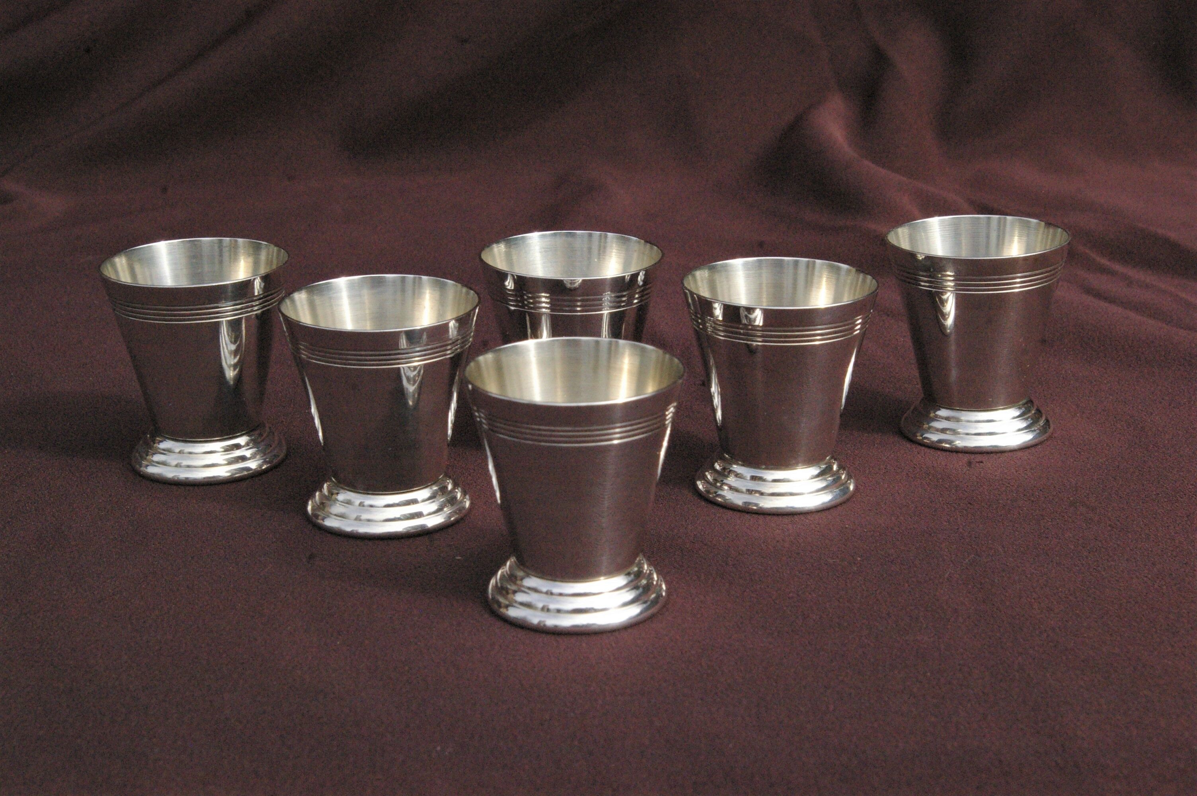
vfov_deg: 34.1
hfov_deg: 49.6
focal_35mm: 39
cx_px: 598
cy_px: 398
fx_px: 1296
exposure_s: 1/1000
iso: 1600
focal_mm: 26
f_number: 11
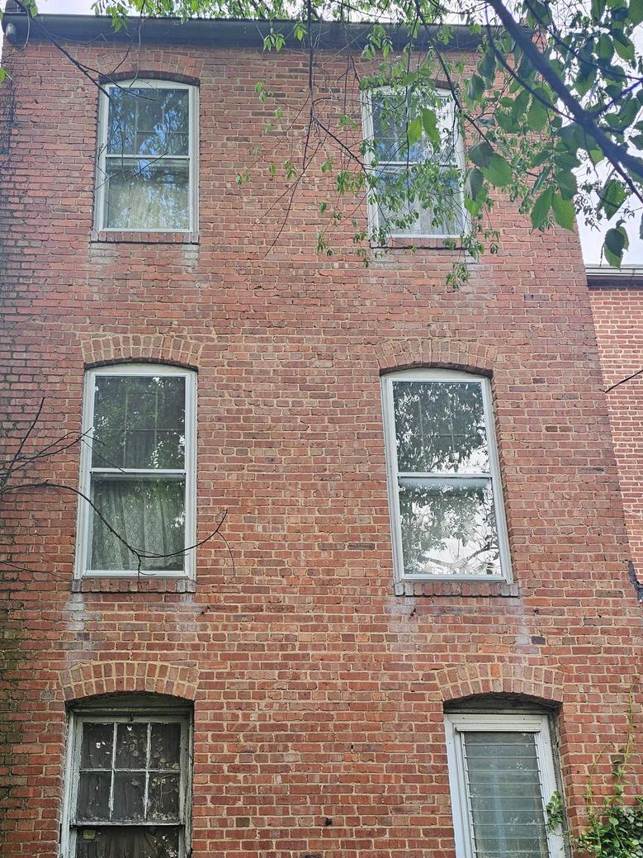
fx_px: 842
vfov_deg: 52.1
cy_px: 622
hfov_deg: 41.4
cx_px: 225
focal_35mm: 34
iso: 50
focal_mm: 6.3
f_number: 1.7
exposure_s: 1/120
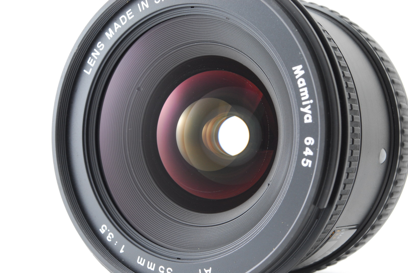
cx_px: 204
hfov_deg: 24.6
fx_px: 936
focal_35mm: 82
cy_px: 136
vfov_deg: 16.6
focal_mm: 55
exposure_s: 1/100
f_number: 18
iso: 320
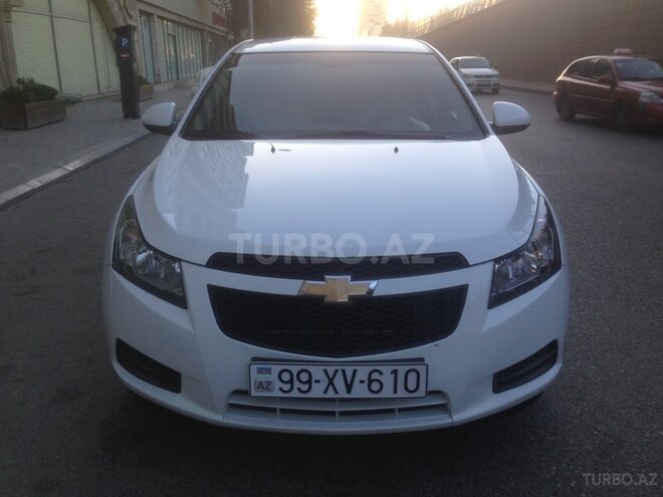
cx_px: 332
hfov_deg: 55.4
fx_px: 632
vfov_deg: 42.9
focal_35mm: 33
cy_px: 248
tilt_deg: -17.8
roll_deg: -0.2
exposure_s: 1/287
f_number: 2.4
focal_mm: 4.12
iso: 50
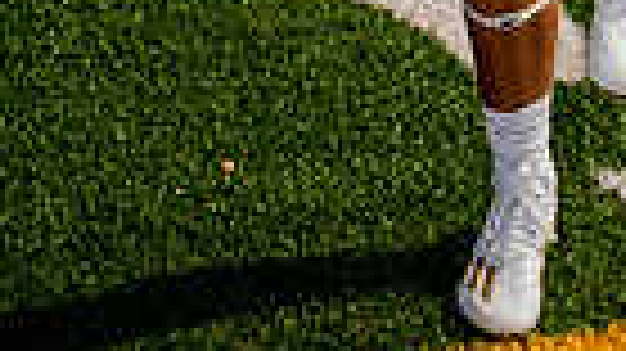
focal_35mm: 139
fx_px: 2306
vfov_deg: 8.0
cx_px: 491
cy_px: -531
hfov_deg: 15.4
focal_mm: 41
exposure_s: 1/250
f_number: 5.6
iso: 100
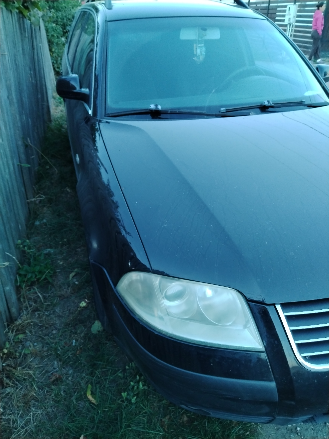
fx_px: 329
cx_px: 164
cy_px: 220
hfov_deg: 53.1
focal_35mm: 26
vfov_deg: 67.3
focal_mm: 4.25
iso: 254
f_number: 1.8
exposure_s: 1/33.3
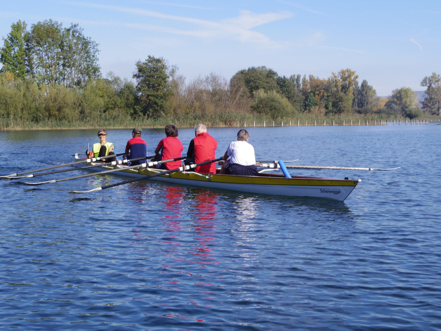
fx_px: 866
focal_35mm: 68
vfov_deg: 21.6
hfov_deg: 28.6
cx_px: 220
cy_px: 166
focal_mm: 12.3
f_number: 4.5
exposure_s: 1/640
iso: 125
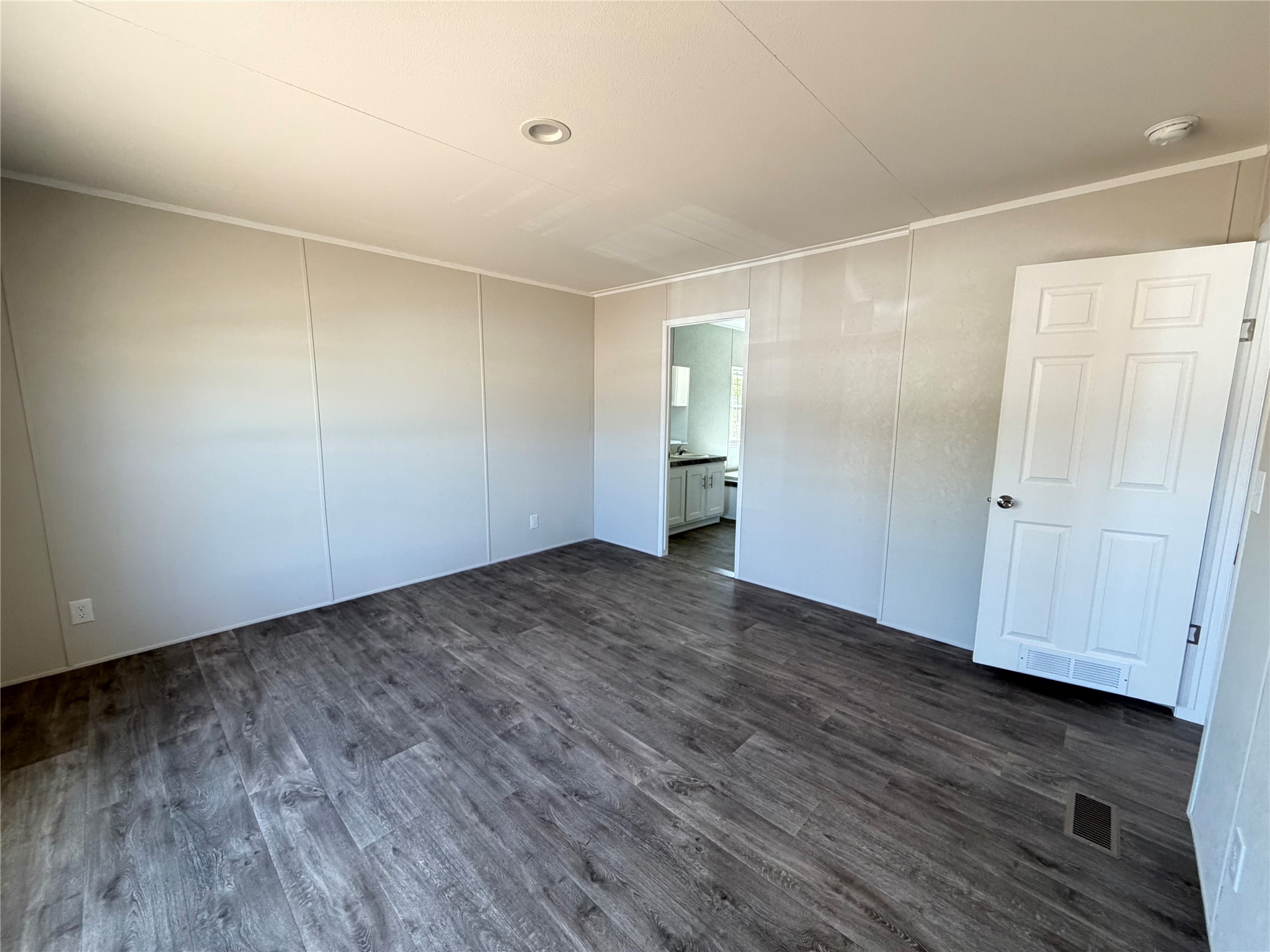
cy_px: 476
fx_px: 514
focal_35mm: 14
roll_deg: -0.5
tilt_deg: -7.6
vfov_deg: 85.7
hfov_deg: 102.1
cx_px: 635
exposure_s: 1/121
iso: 320
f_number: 2.2
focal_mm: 2.22
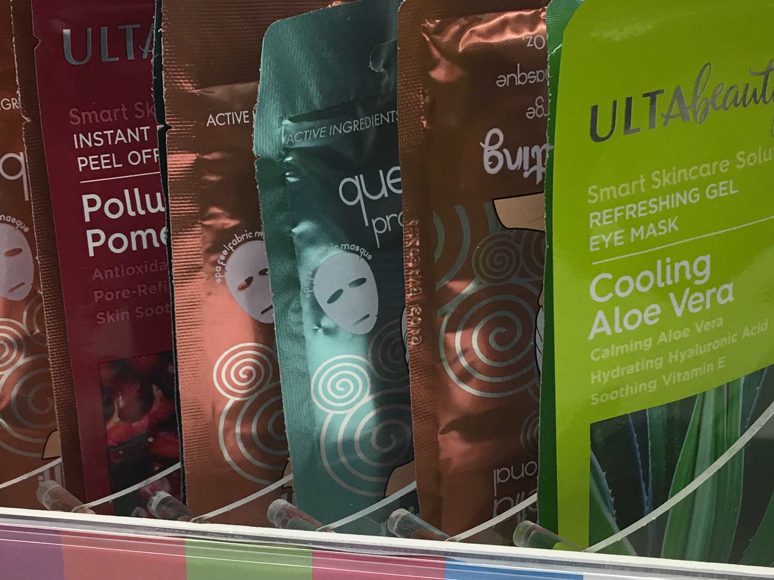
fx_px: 1364
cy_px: 437
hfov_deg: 31.6
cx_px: 312
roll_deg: +0.3
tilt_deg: -20.9
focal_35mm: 61
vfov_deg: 23.8
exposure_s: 1/30
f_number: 2.2
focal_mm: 4.15
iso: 25
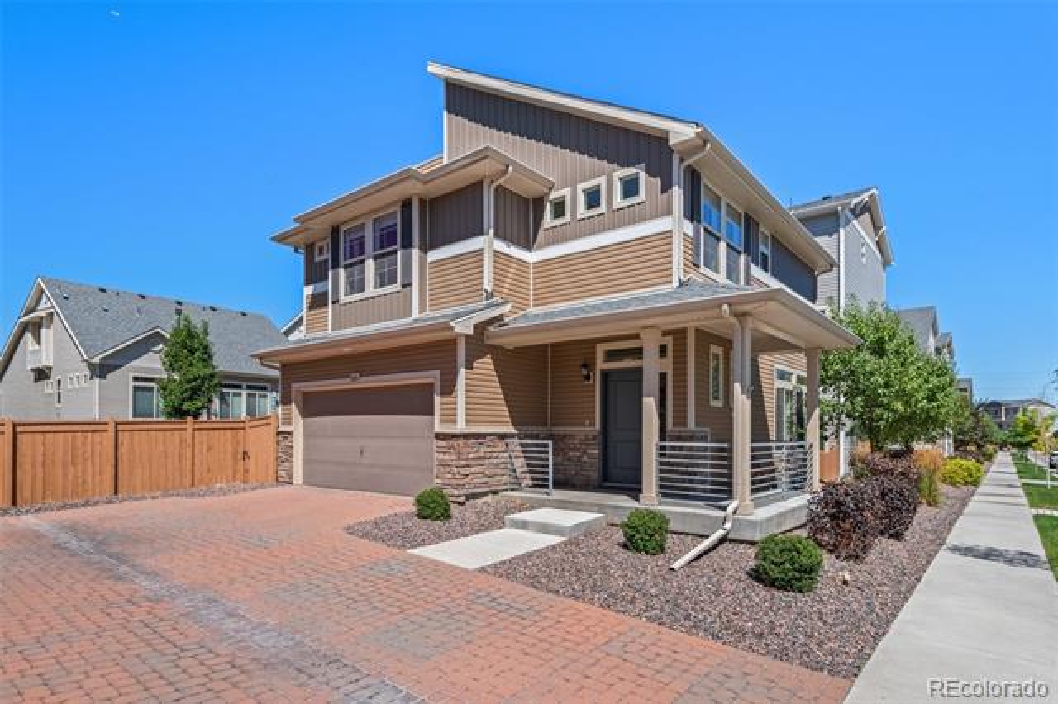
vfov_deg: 64.5
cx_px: 529
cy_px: 352
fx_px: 558
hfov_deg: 86.9
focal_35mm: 19
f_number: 9
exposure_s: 1/160
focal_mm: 19
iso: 320
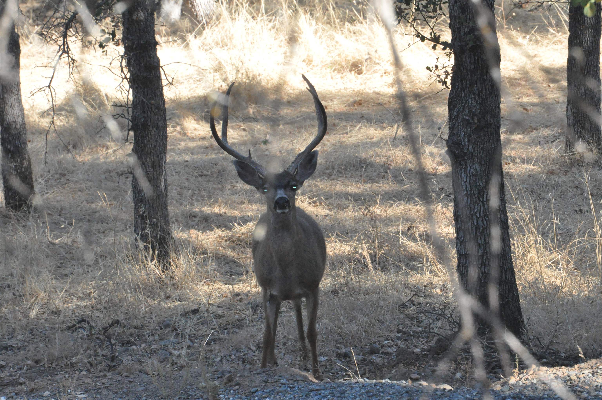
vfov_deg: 3.0
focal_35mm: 450
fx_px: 7515
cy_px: 200
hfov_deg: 4.6
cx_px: 301
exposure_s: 1/200
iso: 2500
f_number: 18
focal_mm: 300
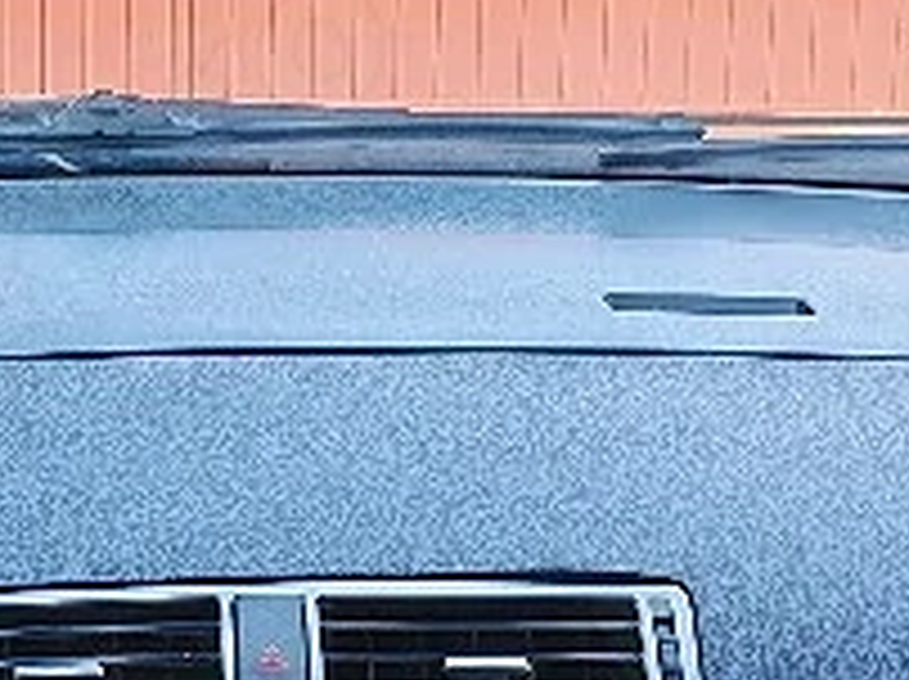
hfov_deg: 16.5
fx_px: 3121
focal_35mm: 119
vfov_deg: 12.4
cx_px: 198
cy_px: 374
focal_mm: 6.12
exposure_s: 1/100
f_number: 1.9
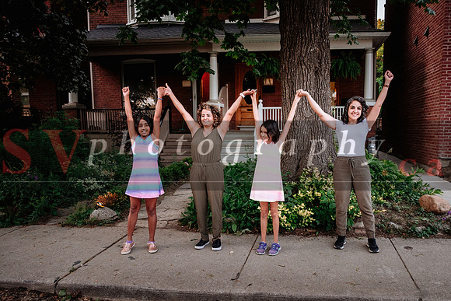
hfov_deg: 62.7
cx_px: 269
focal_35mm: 29
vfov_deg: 44.4
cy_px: 177
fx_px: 367
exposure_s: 1/250
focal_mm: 16
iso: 800
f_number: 2.8
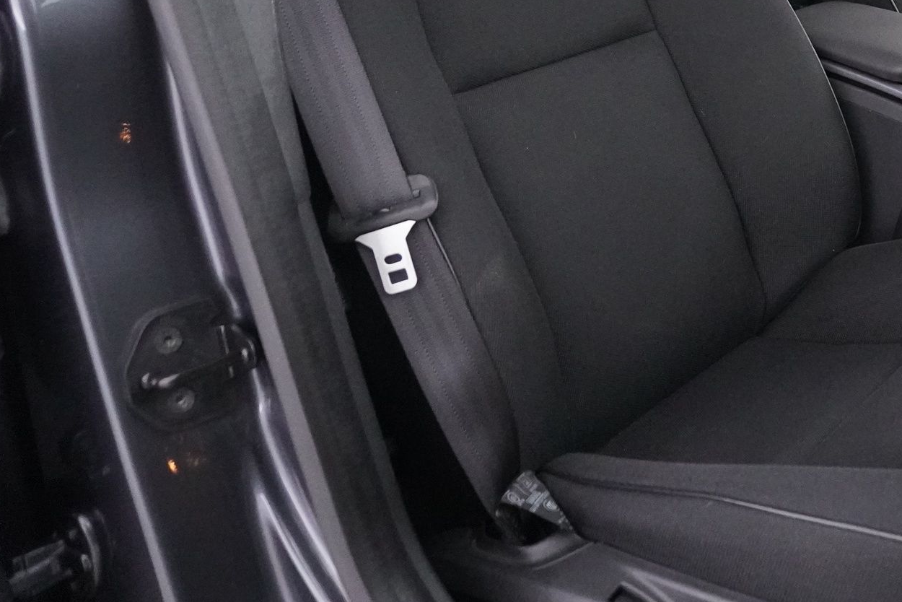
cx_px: 883
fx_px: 1203
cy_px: 5
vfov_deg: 26.6
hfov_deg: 37.2
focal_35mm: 48
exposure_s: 1/60
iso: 6400
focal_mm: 16
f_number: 3.5
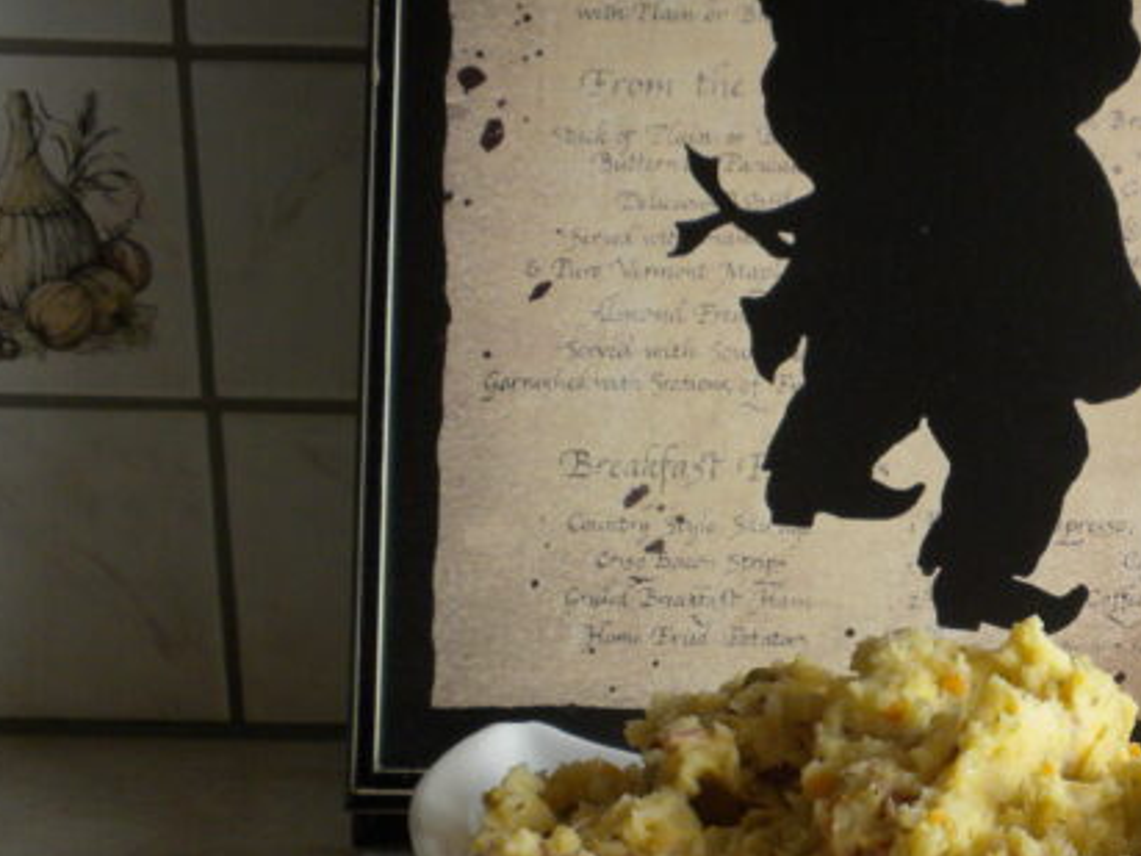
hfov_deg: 27.1
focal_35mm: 69
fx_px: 2274
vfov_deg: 21.1
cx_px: 1044
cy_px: 662
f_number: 3.5
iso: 187
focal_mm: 6.6
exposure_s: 1/60
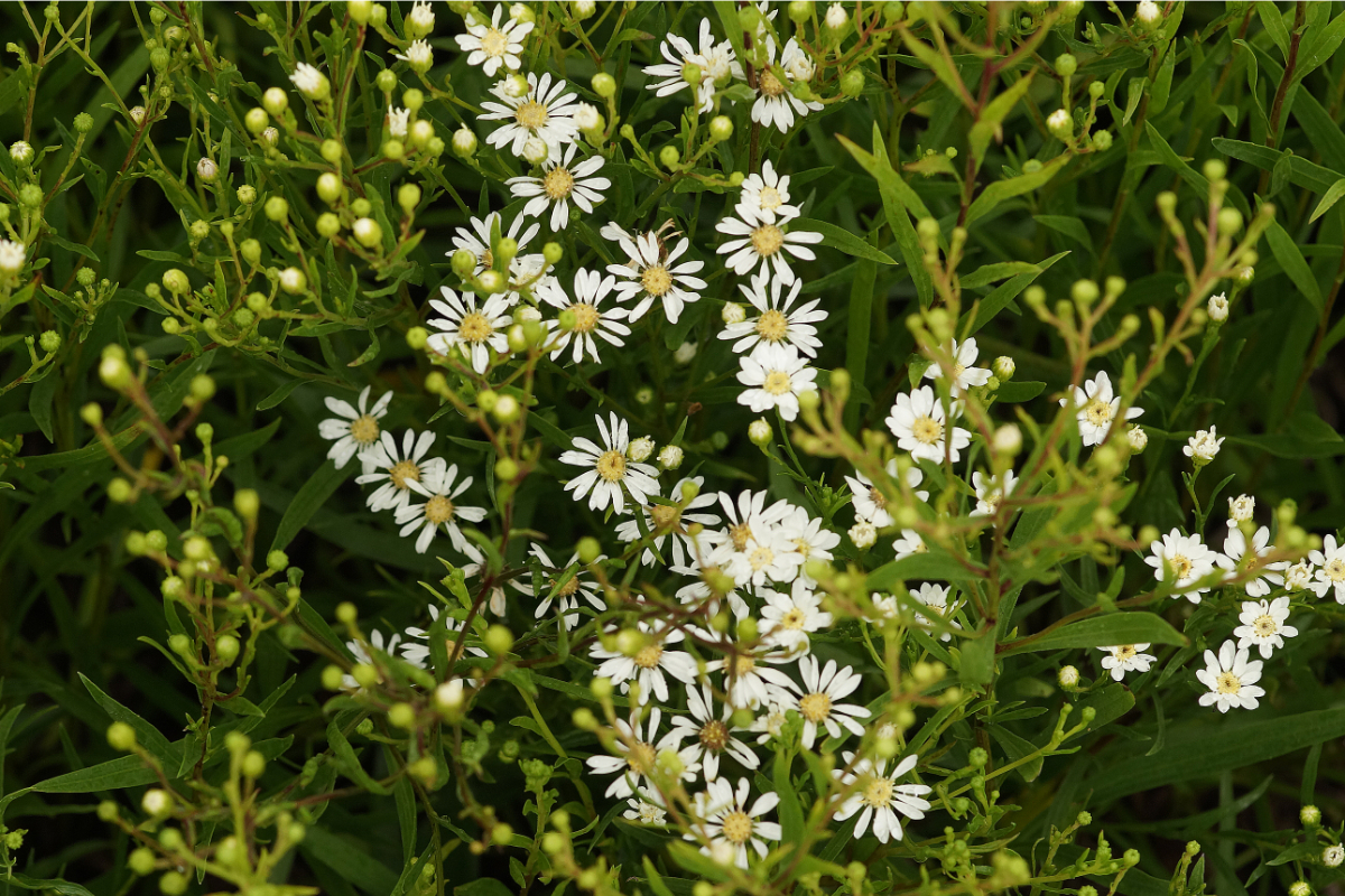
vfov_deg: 9.1
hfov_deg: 13.7
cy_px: 448
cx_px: 672
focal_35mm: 150
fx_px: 5604
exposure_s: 1/160
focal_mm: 100
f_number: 6.3
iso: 500
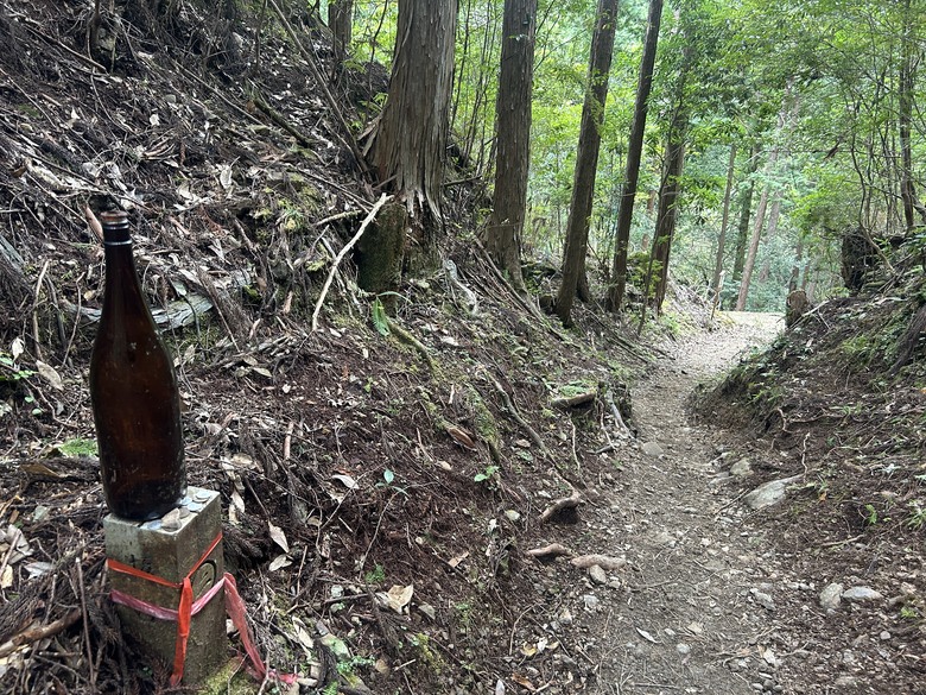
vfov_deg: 53.1
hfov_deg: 67.3
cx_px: 463
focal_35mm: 26
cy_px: 348
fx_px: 696
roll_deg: -4.0
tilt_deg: -20.0
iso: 125
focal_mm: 5.7
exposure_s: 1/86
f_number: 1.5
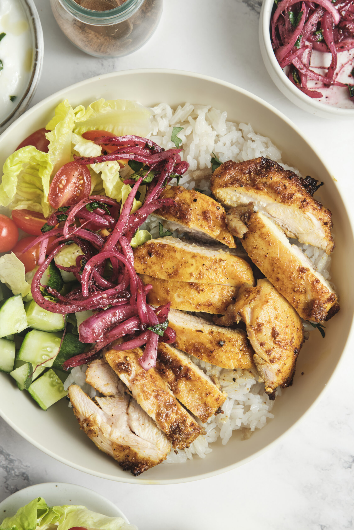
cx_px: 177
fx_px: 1239
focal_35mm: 84
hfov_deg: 16.3
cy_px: 265
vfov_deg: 24.2
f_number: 8
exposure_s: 1/250
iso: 200
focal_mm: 56.3
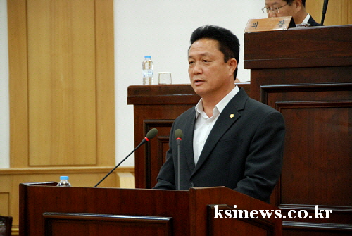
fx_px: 1763
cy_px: 118
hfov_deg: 11.4
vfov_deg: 7.7
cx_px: 176
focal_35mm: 180
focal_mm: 120
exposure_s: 1/25
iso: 1250
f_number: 5.6
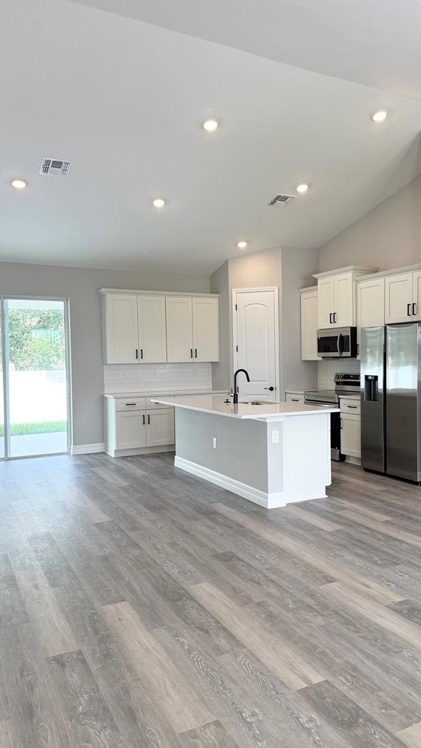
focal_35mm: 27
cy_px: 370
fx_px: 536
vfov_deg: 69.9
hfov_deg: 42.9
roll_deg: +0.1
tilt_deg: -1.7
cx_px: 233
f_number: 1.78
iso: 125
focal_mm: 6.76
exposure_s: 1/240
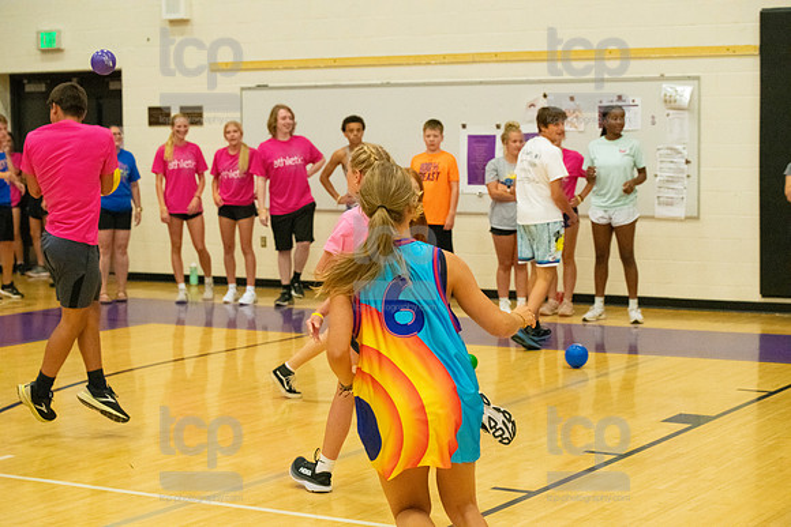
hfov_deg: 25.4
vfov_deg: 17.1
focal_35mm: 80
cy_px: 264
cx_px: 396
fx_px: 1758
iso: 6400
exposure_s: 1/800
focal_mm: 80
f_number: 4.5
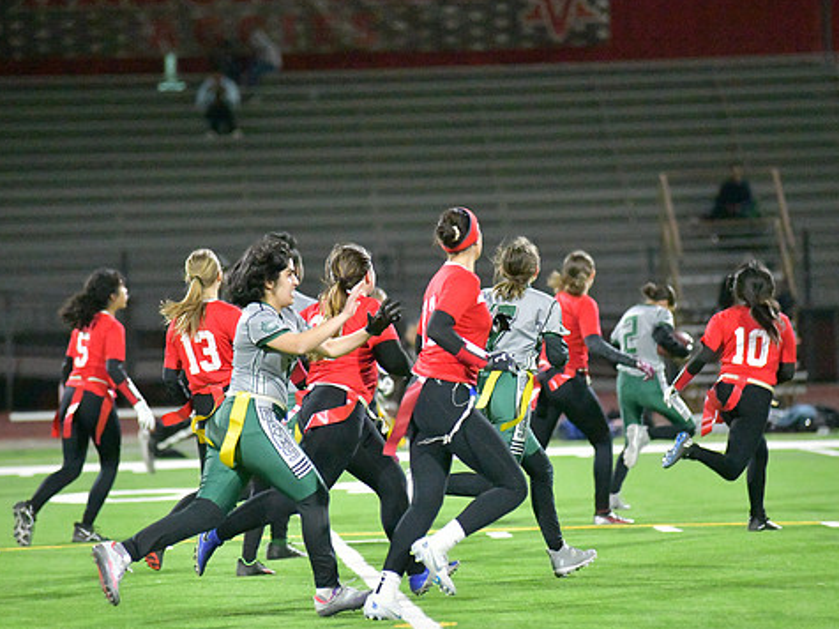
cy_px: 305
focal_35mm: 235
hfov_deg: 8.4
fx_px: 5694
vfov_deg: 6.3
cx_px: 419
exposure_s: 1/2500
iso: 25600
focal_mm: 200
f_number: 3.2
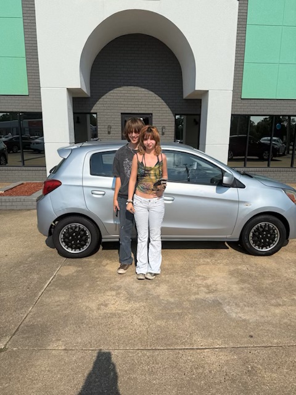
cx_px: 148
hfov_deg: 56.8
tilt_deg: -12.5
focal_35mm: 24
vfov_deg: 71.6
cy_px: 198
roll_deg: -0.7
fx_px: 274
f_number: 1.78
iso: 80
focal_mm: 6.76
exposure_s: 1/10309
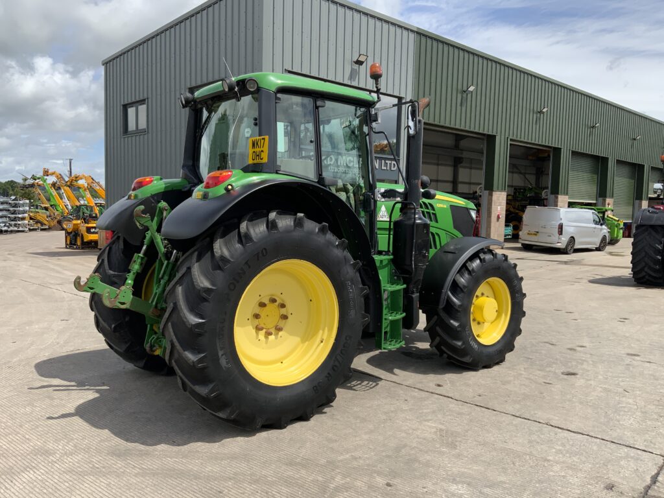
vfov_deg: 48.2
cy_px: 249
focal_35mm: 29
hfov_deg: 61.7
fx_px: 556
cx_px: 332
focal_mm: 3
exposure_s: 1/1912
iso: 16
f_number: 1.8
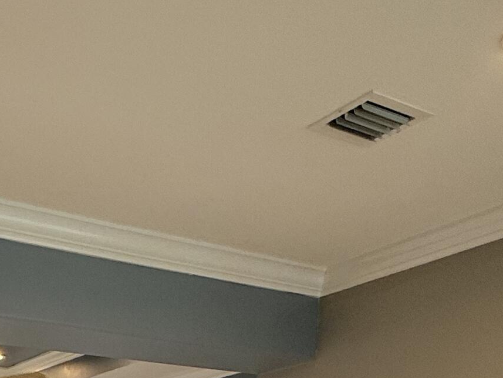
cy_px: 604
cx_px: -124
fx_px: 712
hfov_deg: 31.5
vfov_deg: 22.7
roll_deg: +0.3
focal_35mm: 49
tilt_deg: -4.5
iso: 64
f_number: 2.2
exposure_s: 1/127
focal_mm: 2.22
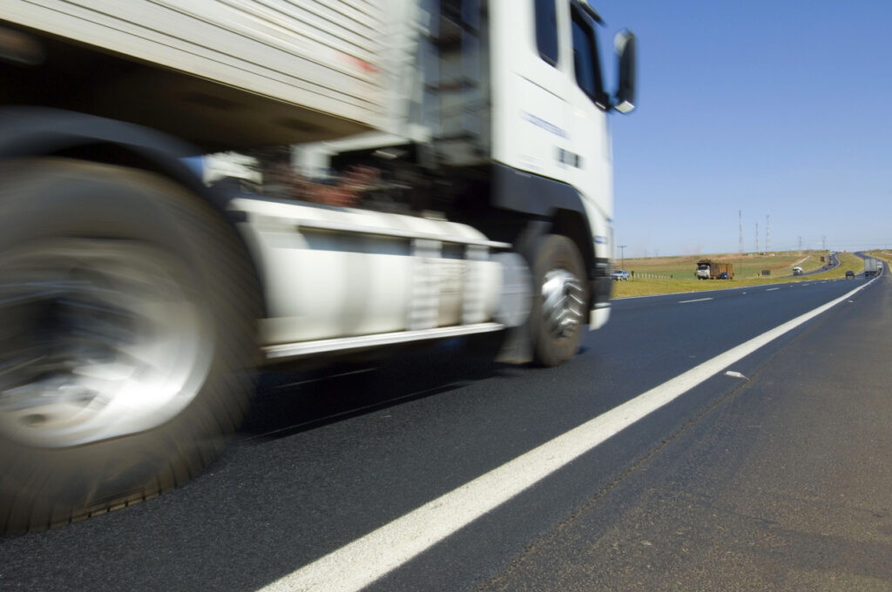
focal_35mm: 26
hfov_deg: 70.5
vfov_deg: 50.3
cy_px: 296
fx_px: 631
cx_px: 446
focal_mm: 17
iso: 100
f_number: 13
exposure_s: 1/100
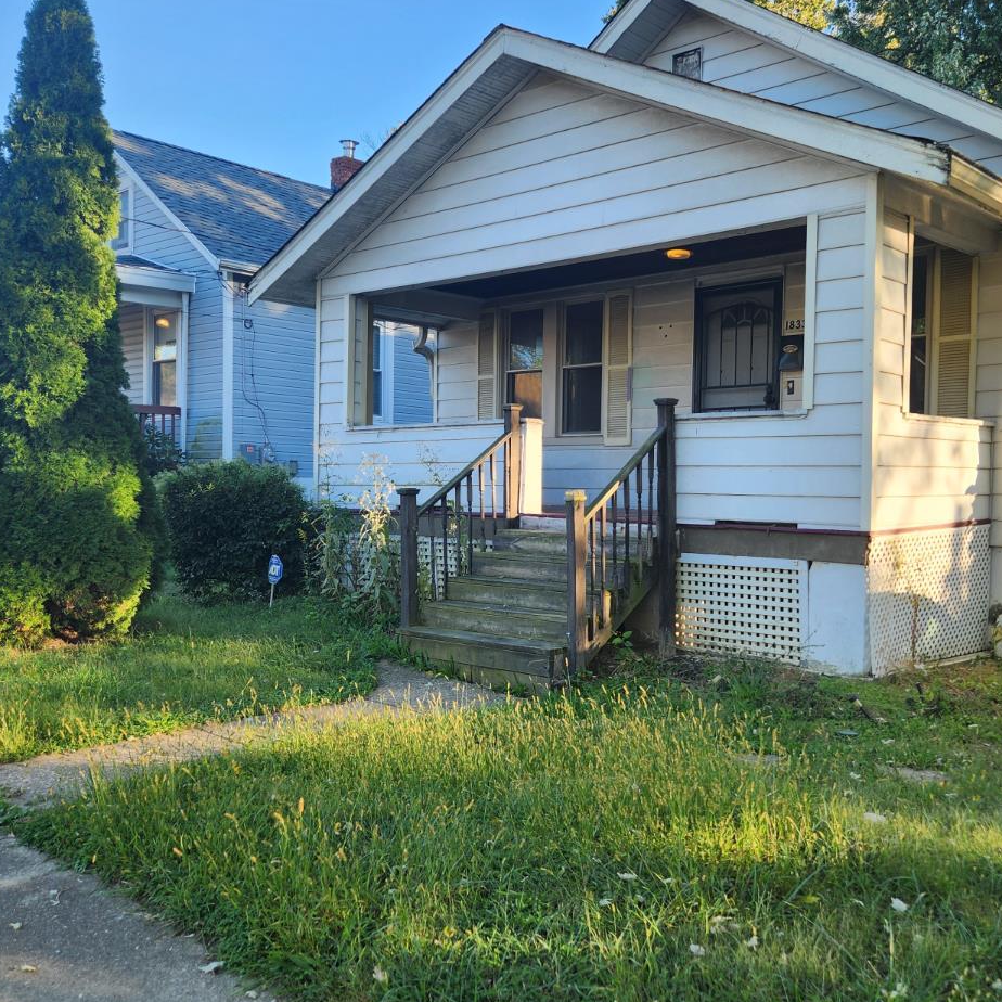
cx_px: 631
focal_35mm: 33
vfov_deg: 49.7
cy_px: 512
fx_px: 1081
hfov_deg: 49.2
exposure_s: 1/230
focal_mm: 5.4
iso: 20
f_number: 1.8
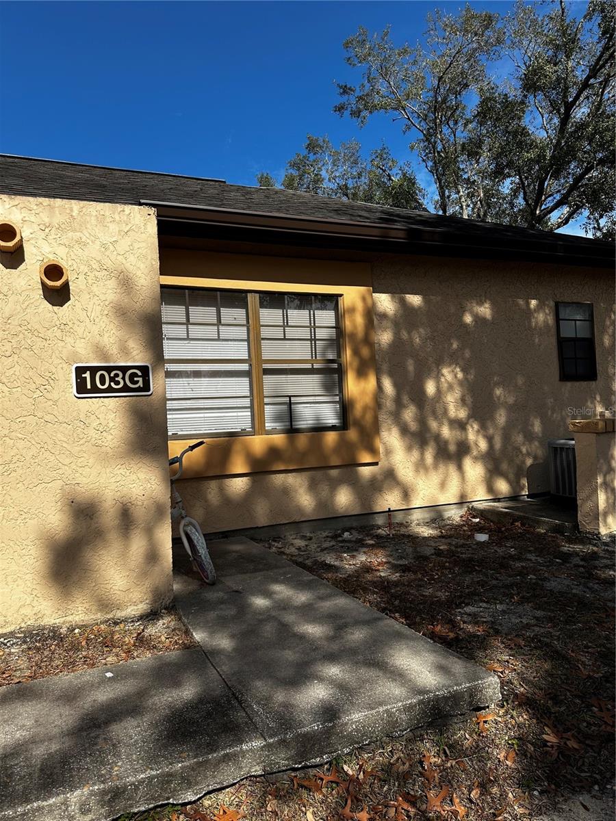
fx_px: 569
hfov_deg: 56.8
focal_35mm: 24
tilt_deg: +1.6
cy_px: 410
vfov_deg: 71.6
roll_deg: +1.8
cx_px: 308
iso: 80
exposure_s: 1/4348
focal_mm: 6.86
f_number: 1.78
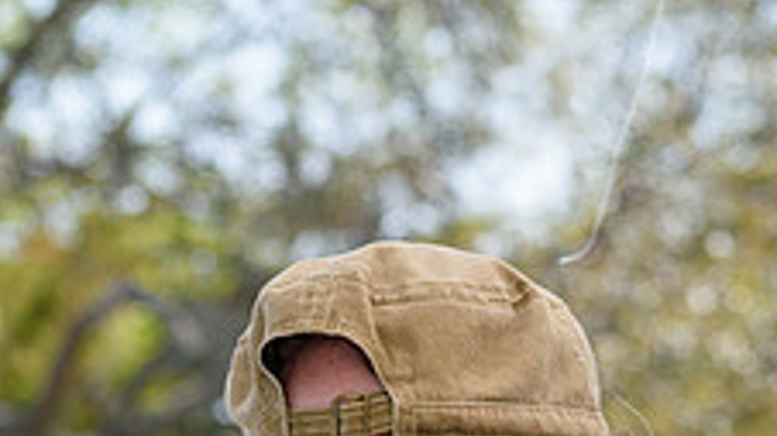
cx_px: 471
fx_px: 7065
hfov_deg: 6.3
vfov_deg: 3.5
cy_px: 647
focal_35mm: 343
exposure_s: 1/640
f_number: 6.3
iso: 200
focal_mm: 85
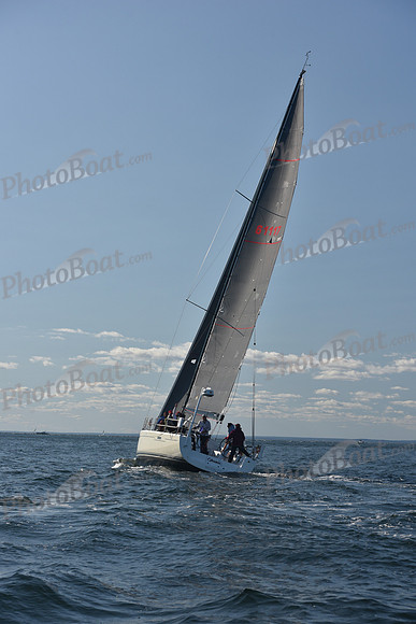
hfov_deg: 19.5
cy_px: 312
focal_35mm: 70
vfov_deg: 28.8
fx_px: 1213
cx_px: 208
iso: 250
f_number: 7.1
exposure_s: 1/640
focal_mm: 70
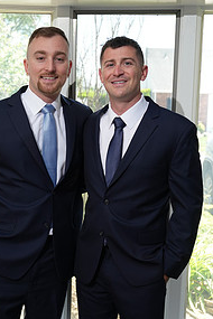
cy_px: 207
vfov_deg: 31.7
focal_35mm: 63
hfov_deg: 21.5
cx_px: 66
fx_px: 559
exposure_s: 1/200
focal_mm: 31
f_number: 4
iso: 320
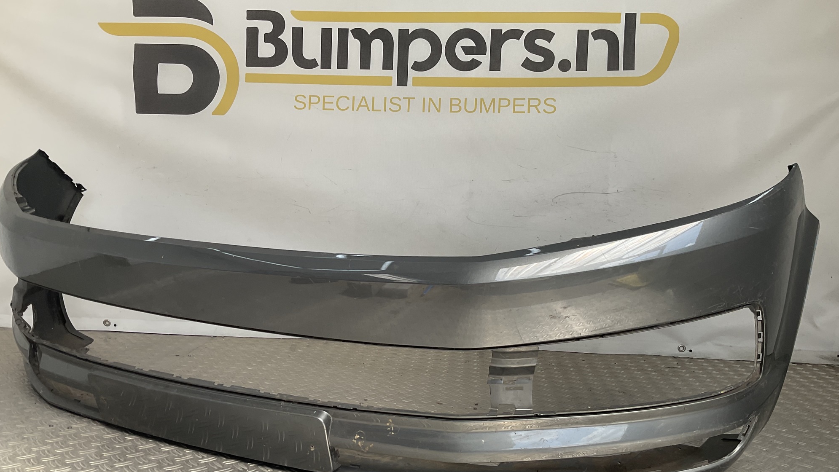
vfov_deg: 36.6
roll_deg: -2.7
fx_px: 712
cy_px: 277
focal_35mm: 32
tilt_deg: -6.5
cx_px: 414
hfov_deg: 61.0
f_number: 1.8
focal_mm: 3
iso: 16
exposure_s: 1/435
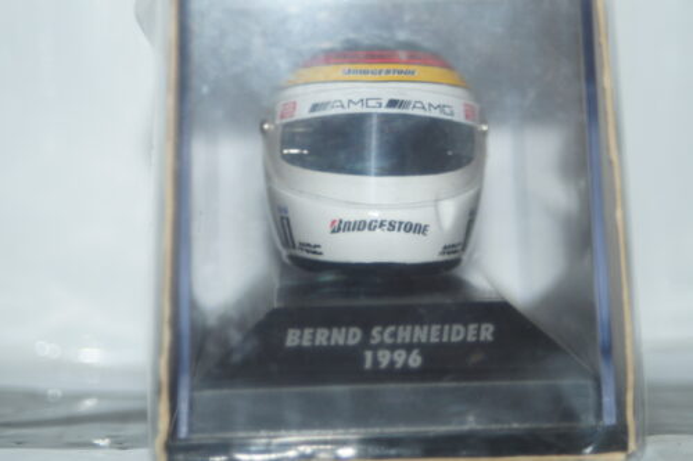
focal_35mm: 120
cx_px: 346
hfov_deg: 17.1
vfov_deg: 11.4
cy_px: 230
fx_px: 2309
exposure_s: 1/60
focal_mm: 80
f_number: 5.6
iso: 200
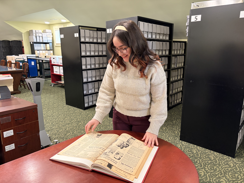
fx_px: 183
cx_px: 122
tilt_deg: -12.6
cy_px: 92
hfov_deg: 67.3
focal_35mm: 26
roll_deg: -0.9
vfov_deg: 53.1
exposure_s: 1/60
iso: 320
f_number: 1.6
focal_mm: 5.96
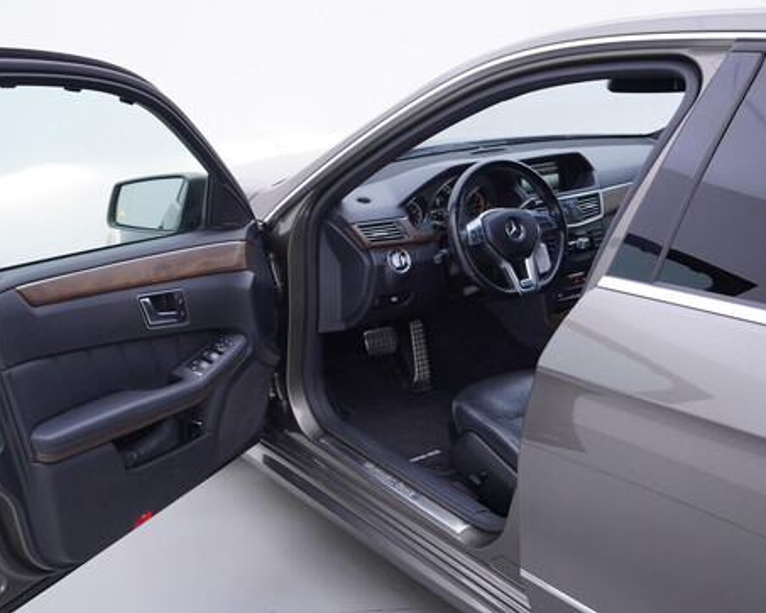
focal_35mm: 41
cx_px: 347
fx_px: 930
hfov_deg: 44.7
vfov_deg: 36.5
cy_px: 305
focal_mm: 24
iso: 125
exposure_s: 1/50
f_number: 3.2
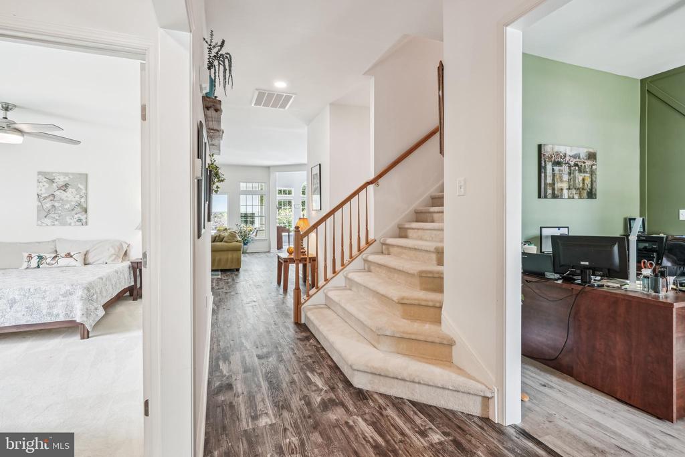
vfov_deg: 70.5
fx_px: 323
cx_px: 342
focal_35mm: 17
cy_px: 228
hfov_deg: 93.3
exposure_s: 1/5
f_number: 8
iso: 200
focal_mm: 17
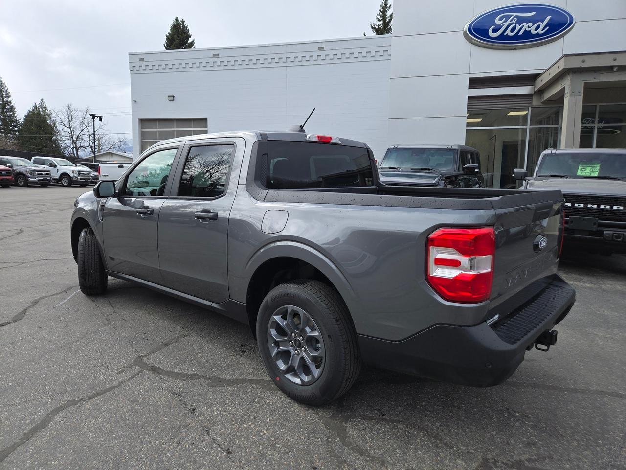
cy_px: 235
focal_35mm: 23
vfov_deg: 58.9
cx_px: 313
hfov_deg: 73.9
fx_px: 416
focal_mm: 5.4
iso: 25
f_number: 1.8
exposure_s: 1/997
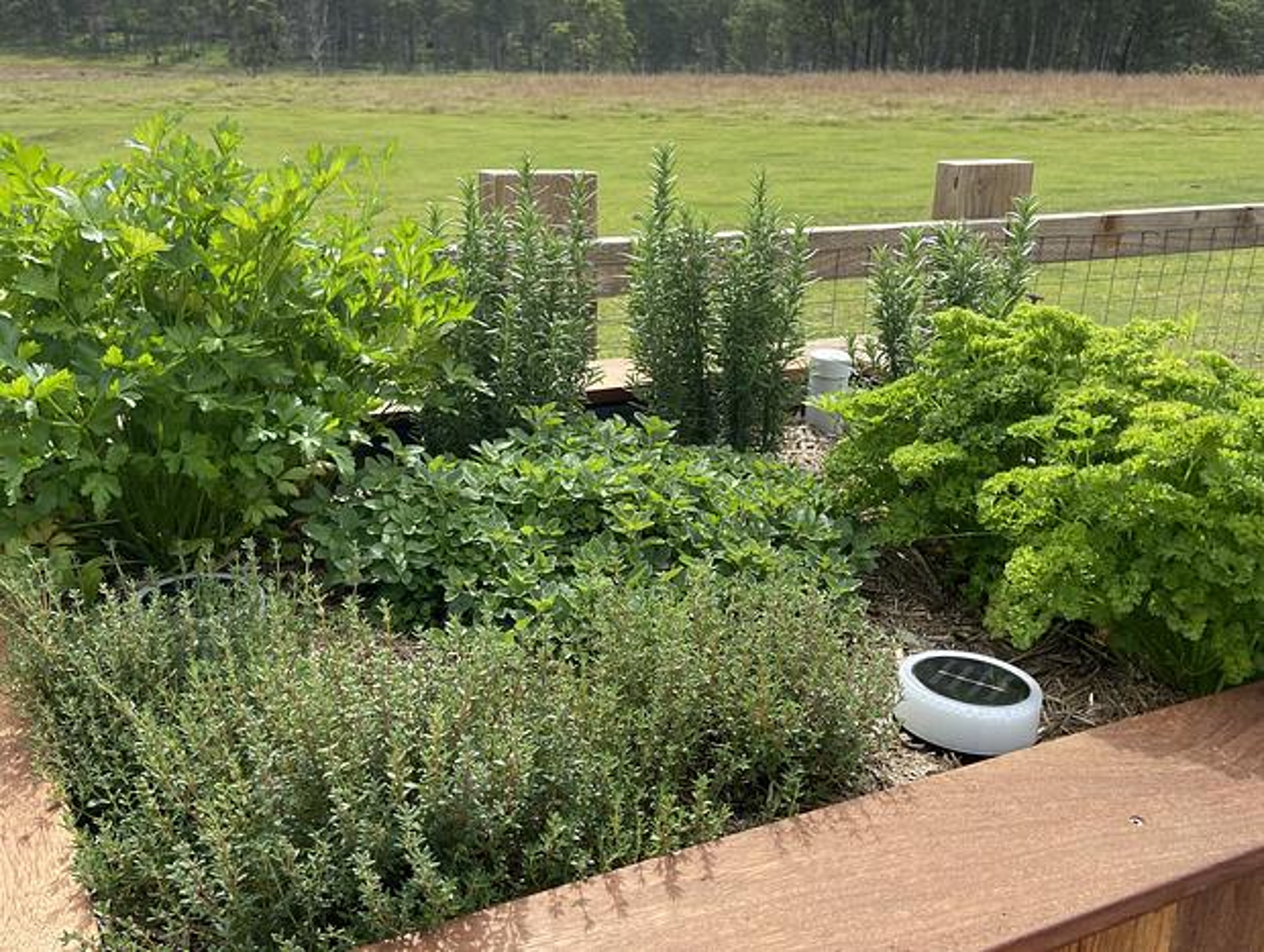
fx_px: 951
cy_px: 476
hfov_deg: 67.2
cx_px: 632
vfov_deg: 53.2
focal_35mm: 26
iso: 32
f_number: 1.8
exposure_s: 1/2410
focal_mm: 4.25
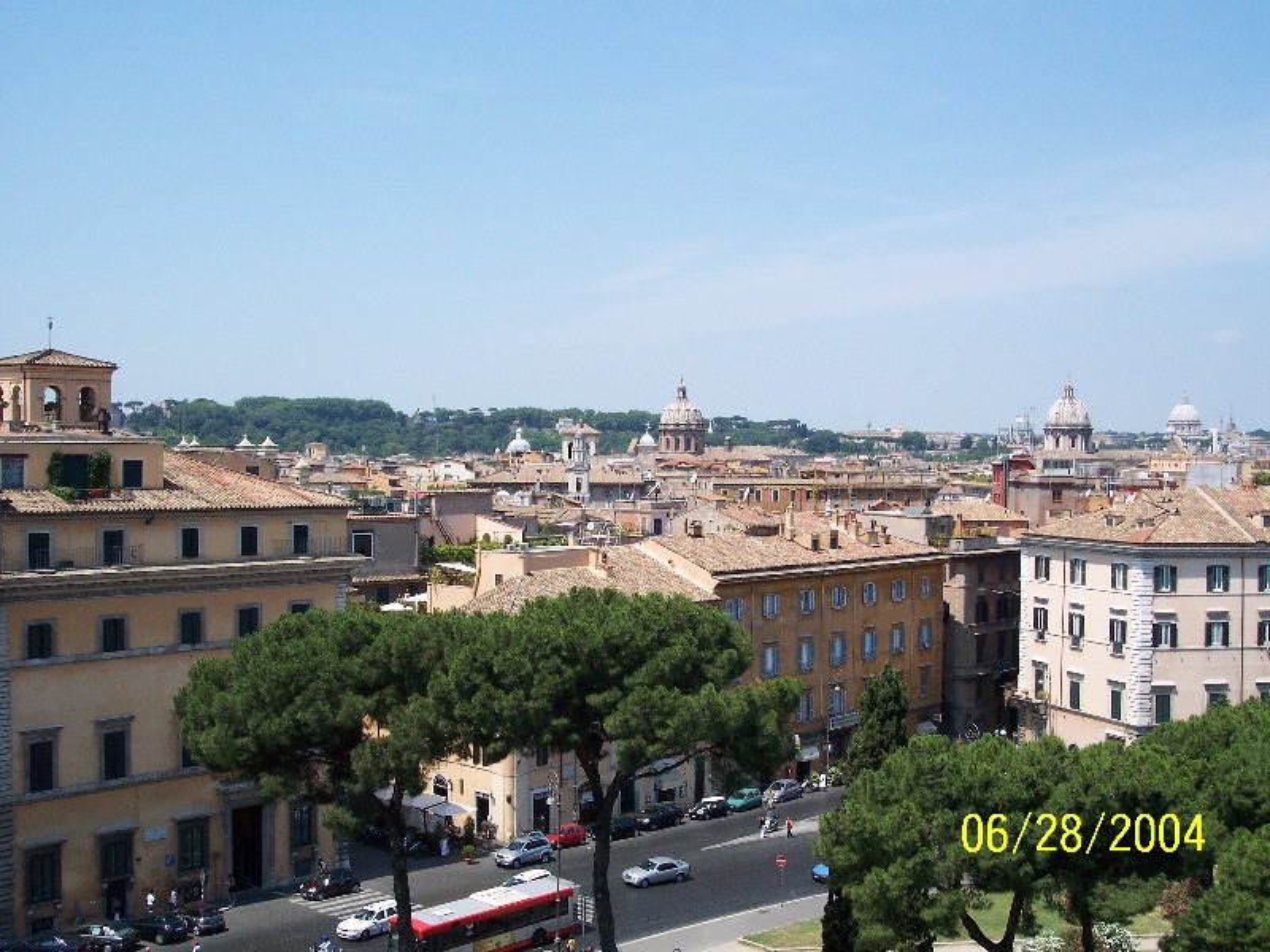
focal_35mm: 38
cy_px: 476
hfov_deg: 49.0
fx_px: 1394
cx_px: 635
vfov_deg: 37.7
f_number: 4.8
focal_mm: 8
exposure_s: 1/700
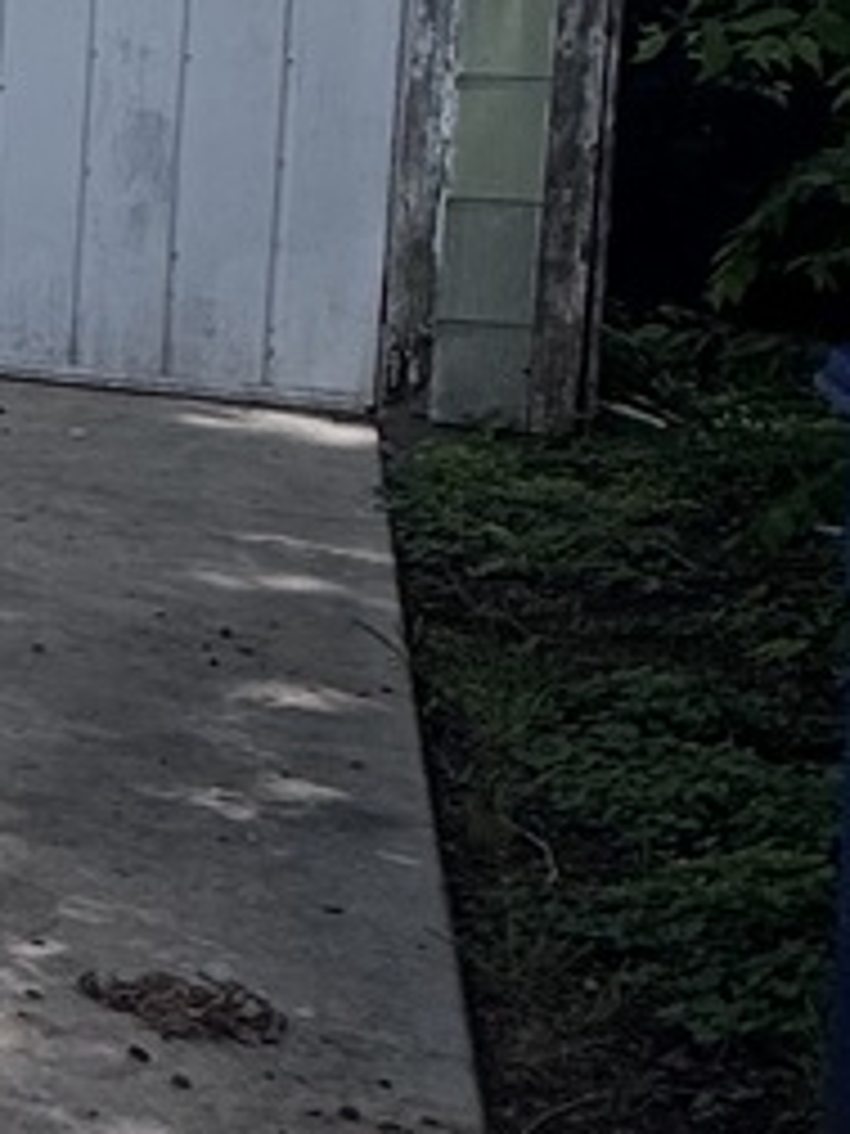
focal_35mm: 80
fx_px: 2619
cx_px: -1574
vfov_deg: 23.7
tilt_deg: -5.2
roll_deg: +0.9
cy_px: 99
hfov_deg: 11.8
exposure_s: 1/1506
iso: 40
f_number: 2.2
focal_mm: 2.22
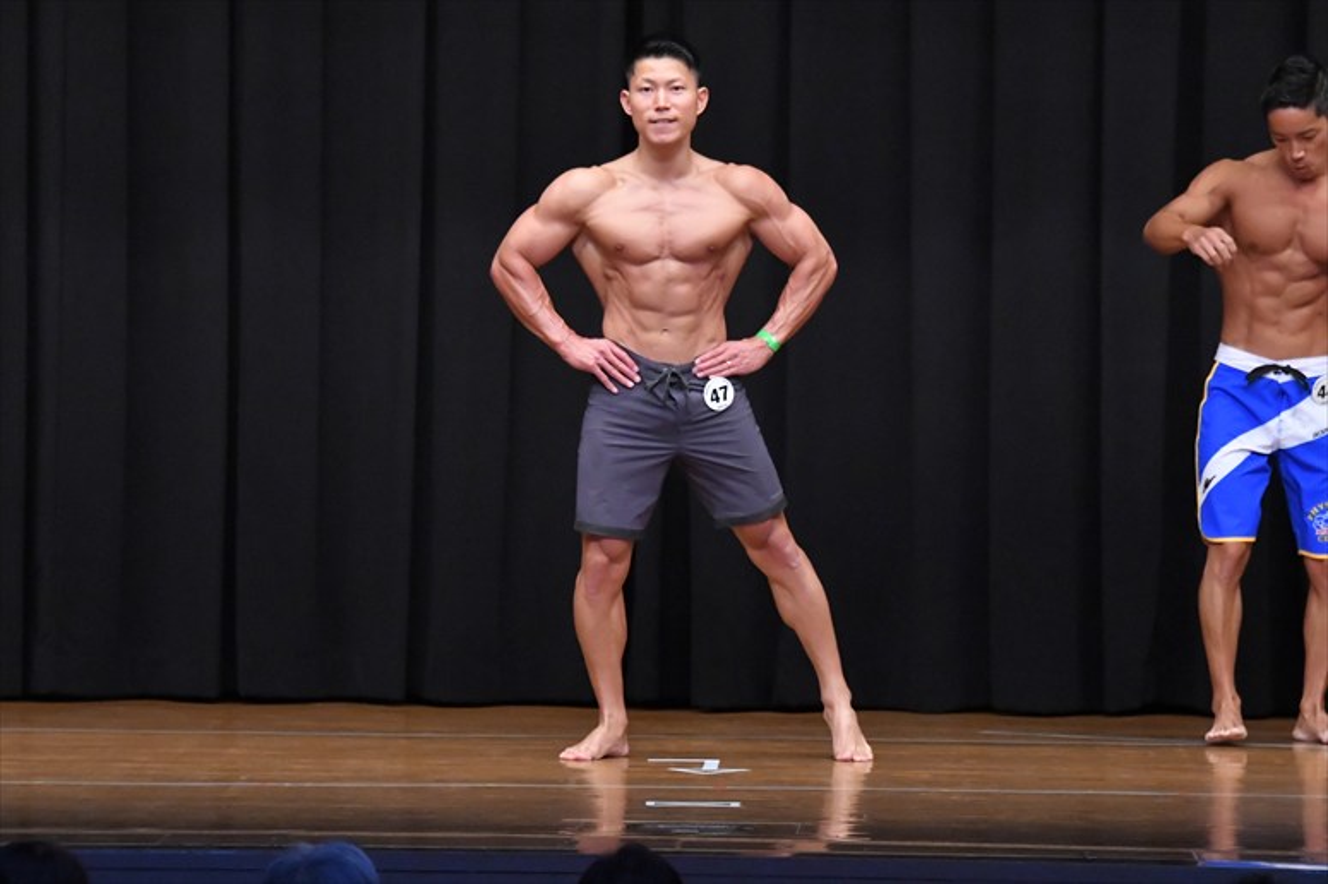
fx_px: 8849
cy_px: 442
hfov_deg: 8.6
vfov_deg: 5.7
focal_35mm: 240
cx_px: 664
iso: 8000
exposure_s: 1/400
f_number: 5.6
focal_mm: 160
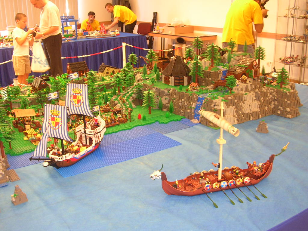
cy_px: 116
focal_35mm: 42
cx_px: 154
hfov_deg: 44.8
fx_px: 374
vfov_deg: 34.3
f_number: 3
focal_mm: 7.1
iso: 65
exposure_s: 1/5.6
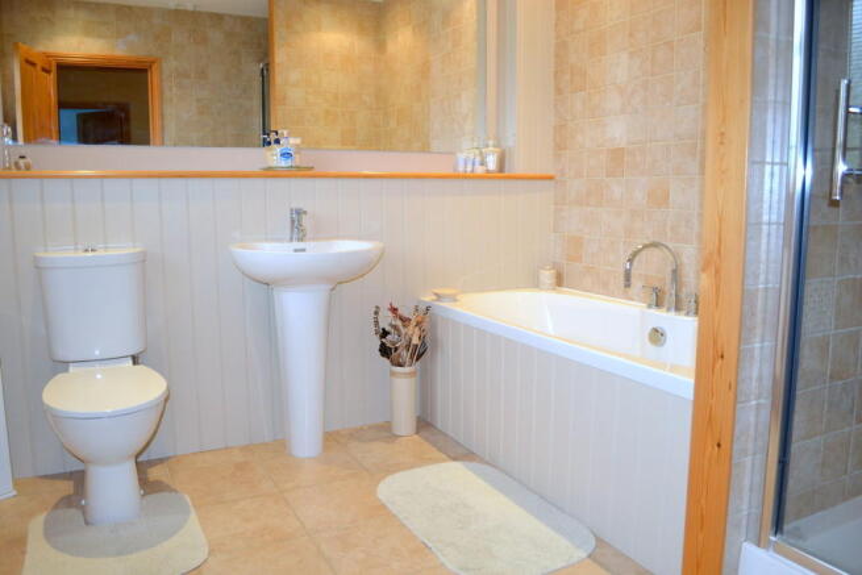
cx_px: 431
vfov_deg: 48.0
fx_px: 647
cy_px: 288
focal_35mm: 27
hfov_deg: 67.4
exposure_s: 1/60
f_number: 3.5
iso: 720
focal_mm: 18
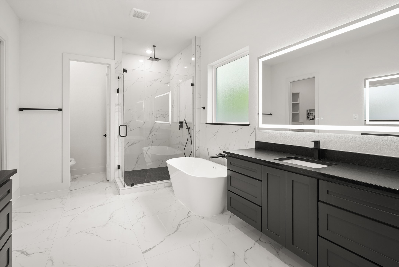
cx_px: 200
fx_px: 188
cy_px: 134
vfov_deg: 70.5
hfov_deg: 93.2
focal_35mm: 17
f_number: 9
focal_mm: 17
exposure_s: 1/2
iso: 100
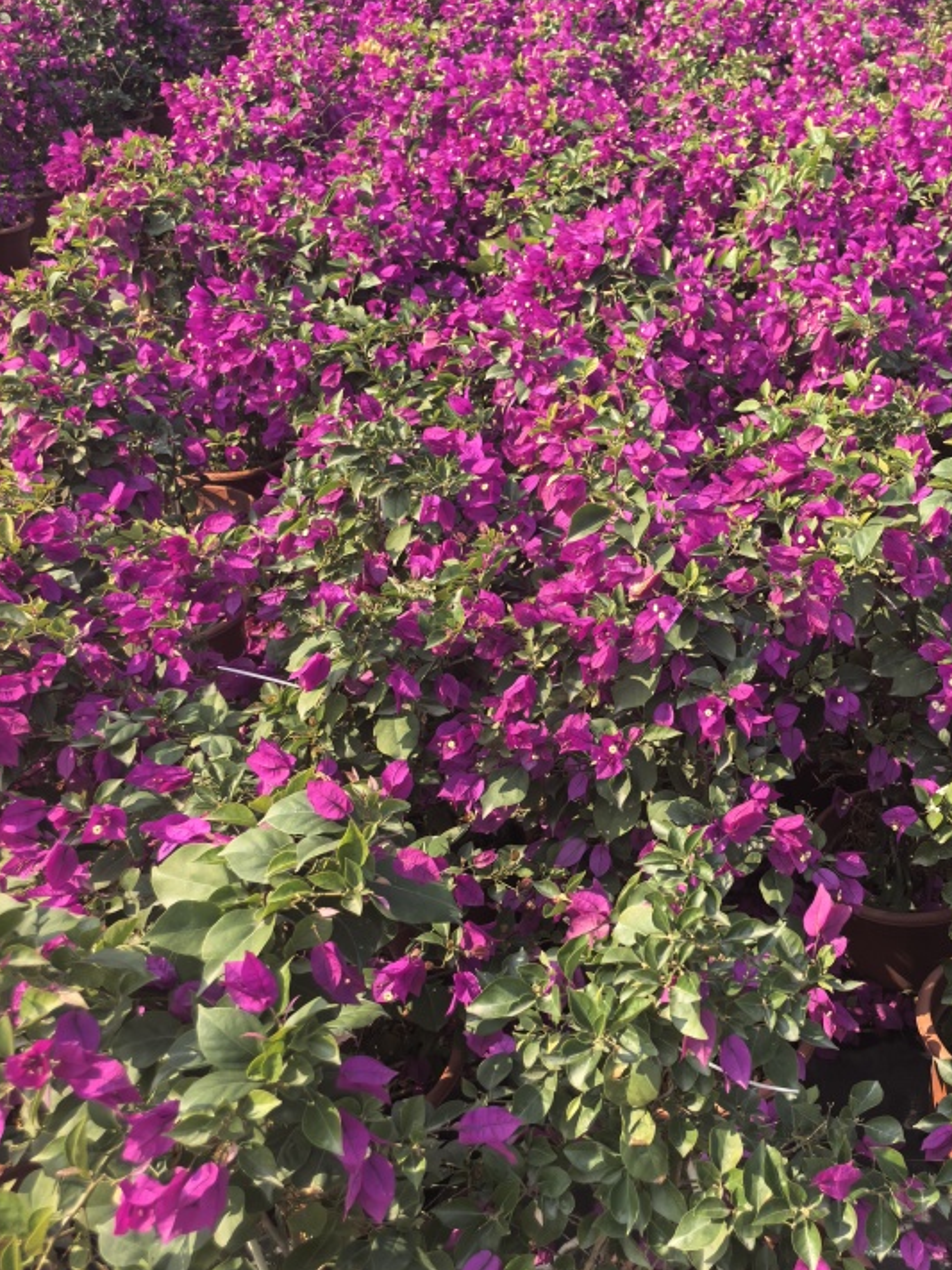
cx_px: 711
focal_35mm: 36
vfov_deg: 51.3
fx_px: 1320
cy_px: 689
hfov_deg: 38.6
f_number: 2
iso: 160
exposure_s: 1/2577
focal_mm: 5.75
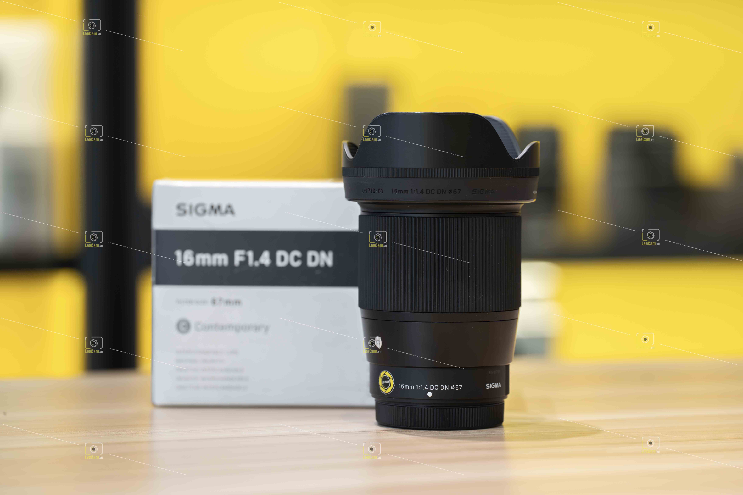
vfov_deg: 13.0
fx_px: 2167
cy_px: 248
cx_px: 372
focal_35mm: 105
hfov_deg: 19.5
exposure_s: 1/125
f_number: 4
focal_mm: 105
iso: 1000
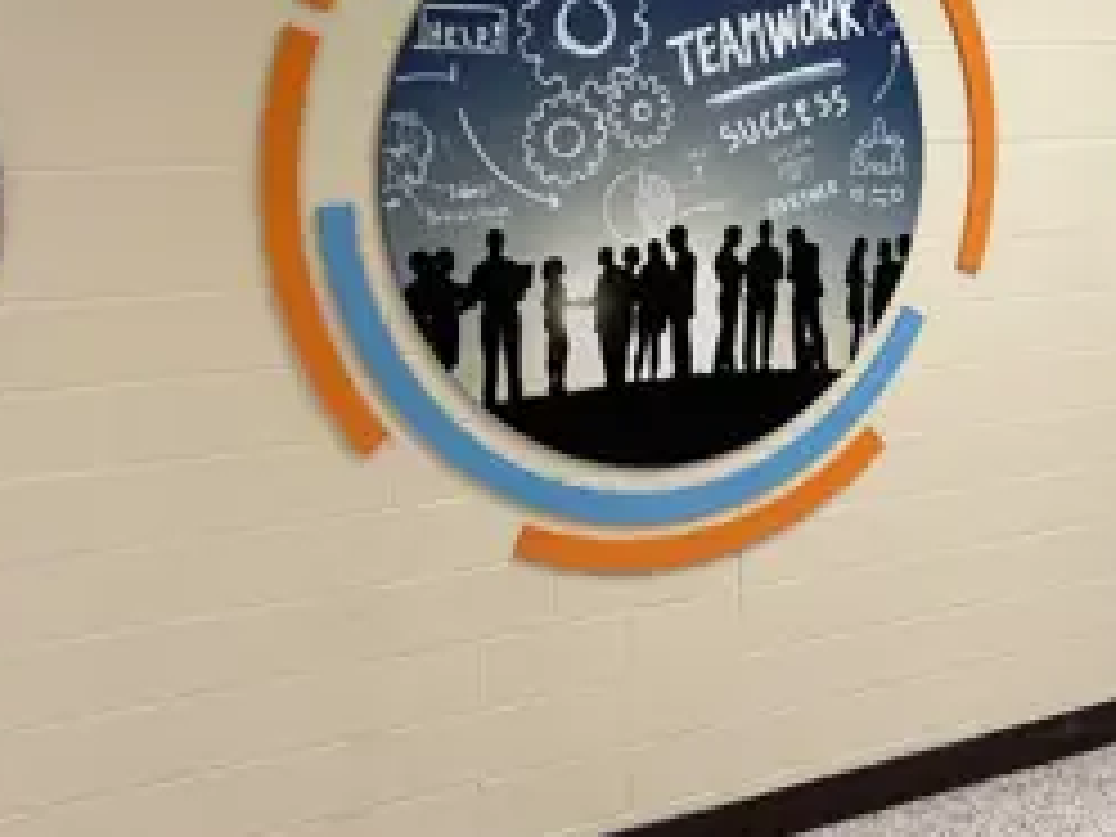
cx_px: 634
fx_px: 1354
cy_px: 207
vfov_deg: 33.6
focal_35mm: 42
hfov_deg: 44.7
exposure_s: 1/120
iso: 100
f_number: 1.6
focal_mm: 5.96
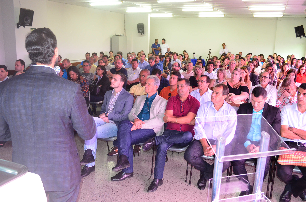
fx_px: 280
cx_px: 153
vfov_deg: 39.8
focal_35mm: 33
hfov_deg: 57.3
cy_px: 101
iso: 2000
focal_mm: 22
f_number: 5.6
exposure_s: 1/60
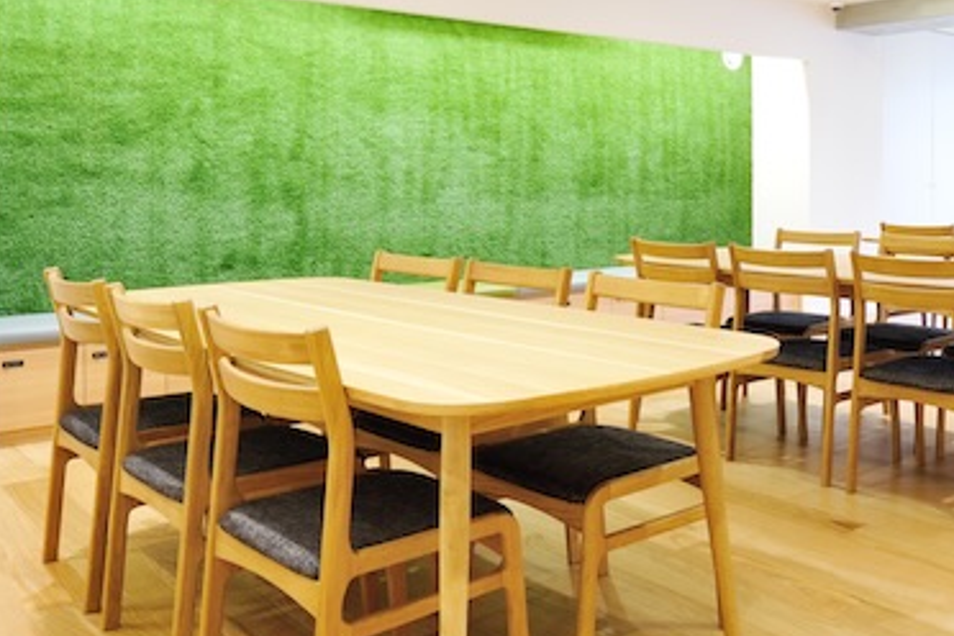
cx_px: 692
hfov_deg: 49.1
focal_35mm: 38
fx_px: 1007
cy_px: 195
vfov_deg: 34.6
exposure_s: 1/1.3
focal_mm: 18
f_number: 11
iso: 200
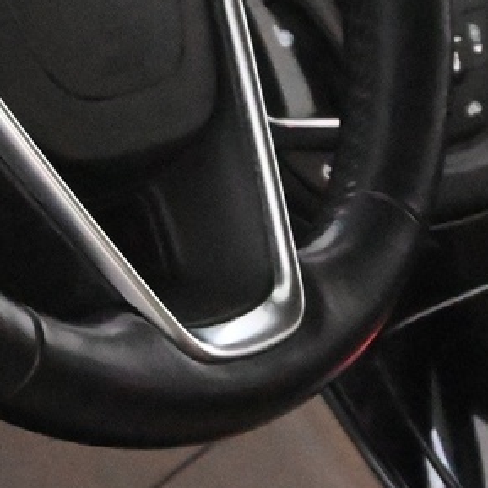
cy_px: -152
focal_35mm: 357
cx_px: 177
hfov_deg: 4.9
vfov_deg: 4.9
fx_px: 5694
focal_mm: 50
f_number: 6.3
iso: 20000
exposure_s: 1/80
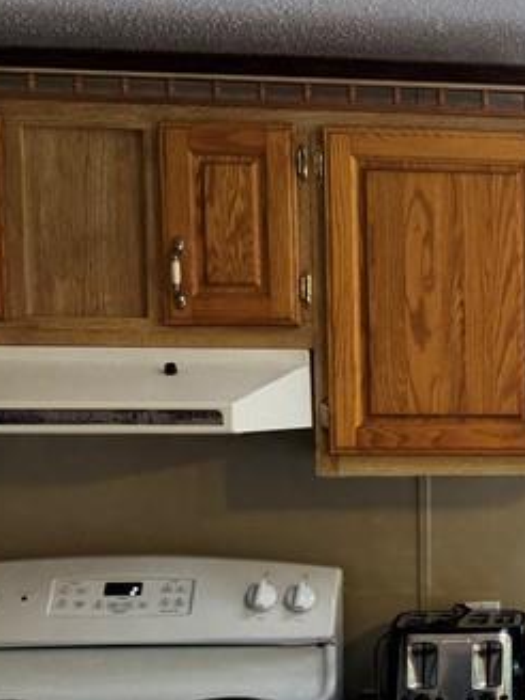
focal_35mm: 75
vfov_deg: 25.9
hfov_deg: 16.9
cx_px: 892
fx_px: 1517
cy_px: 463
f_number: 1.78
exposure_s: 1/120
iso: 50
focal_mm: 6.76
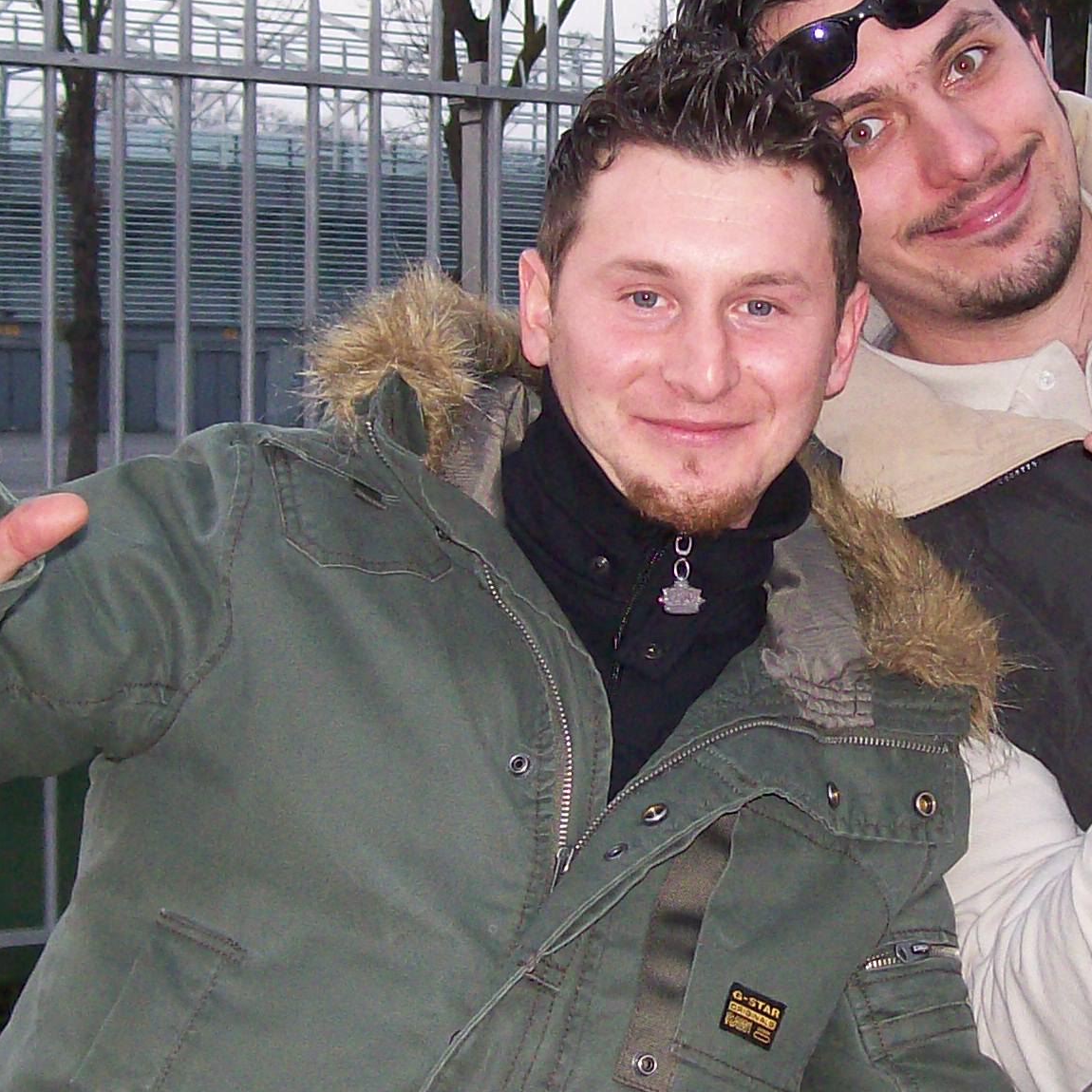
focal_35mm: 85
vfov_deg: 20.4
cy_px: 469
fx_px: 3034
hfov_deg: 20.3
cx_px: 758
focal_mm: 6
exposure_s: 1/64
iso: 140
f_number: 2.7
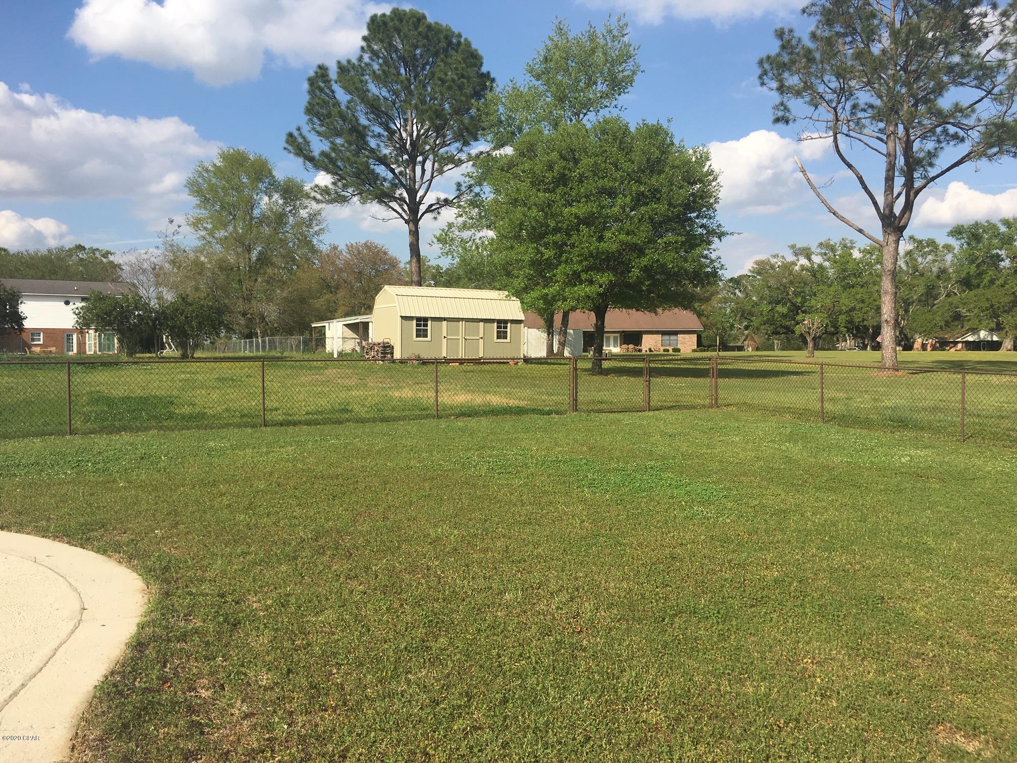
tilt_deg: -2.8
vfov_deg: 48.2
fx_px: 852
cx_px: 508
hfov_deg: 61.7
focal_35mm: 29
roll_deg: -0.4
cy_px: 382
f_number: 2.2
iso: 25
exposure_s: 1/1876
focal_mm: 4.15
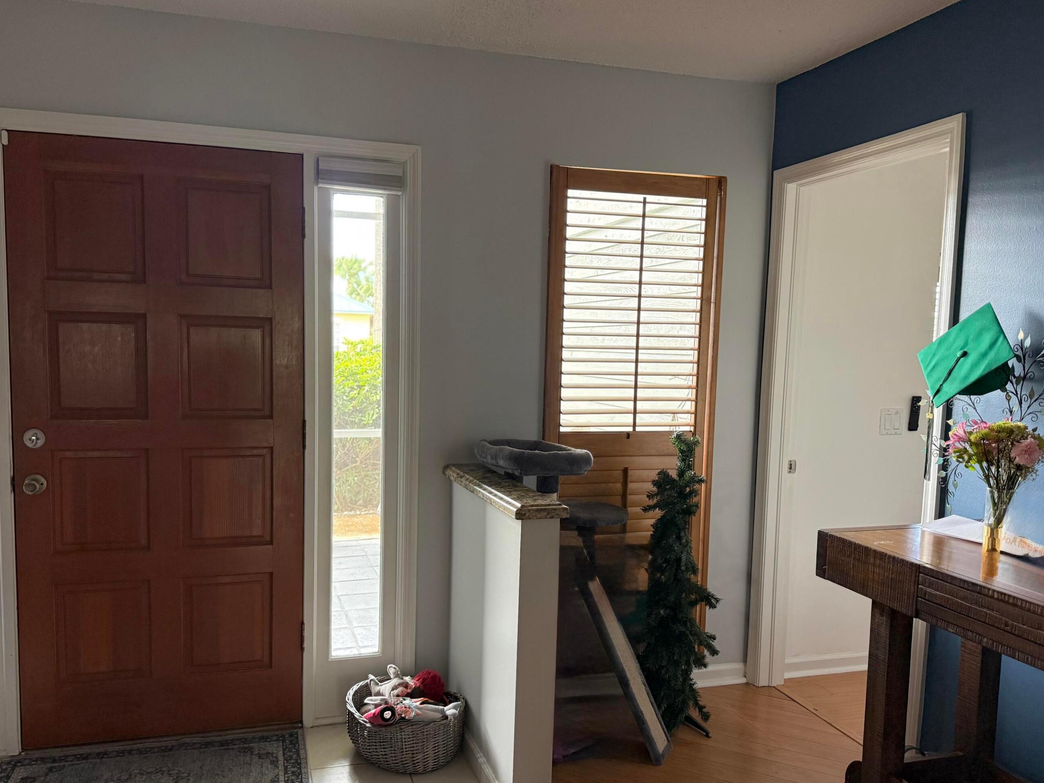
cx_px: 500
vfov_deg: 49.7
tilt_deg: -5.1
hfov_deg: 63.4
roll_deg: -0.9
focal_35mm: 28
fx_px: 844
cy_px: 428
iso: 320
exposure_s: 1/60
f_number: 1.78
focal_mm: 6.76
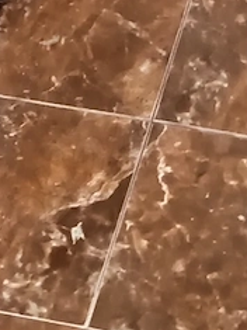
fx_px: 1457
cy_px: -459
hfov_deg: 9.6
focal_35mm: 153
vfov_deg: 10.9
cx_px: 240
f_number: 1.8
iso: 3053
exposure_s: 1/33.3
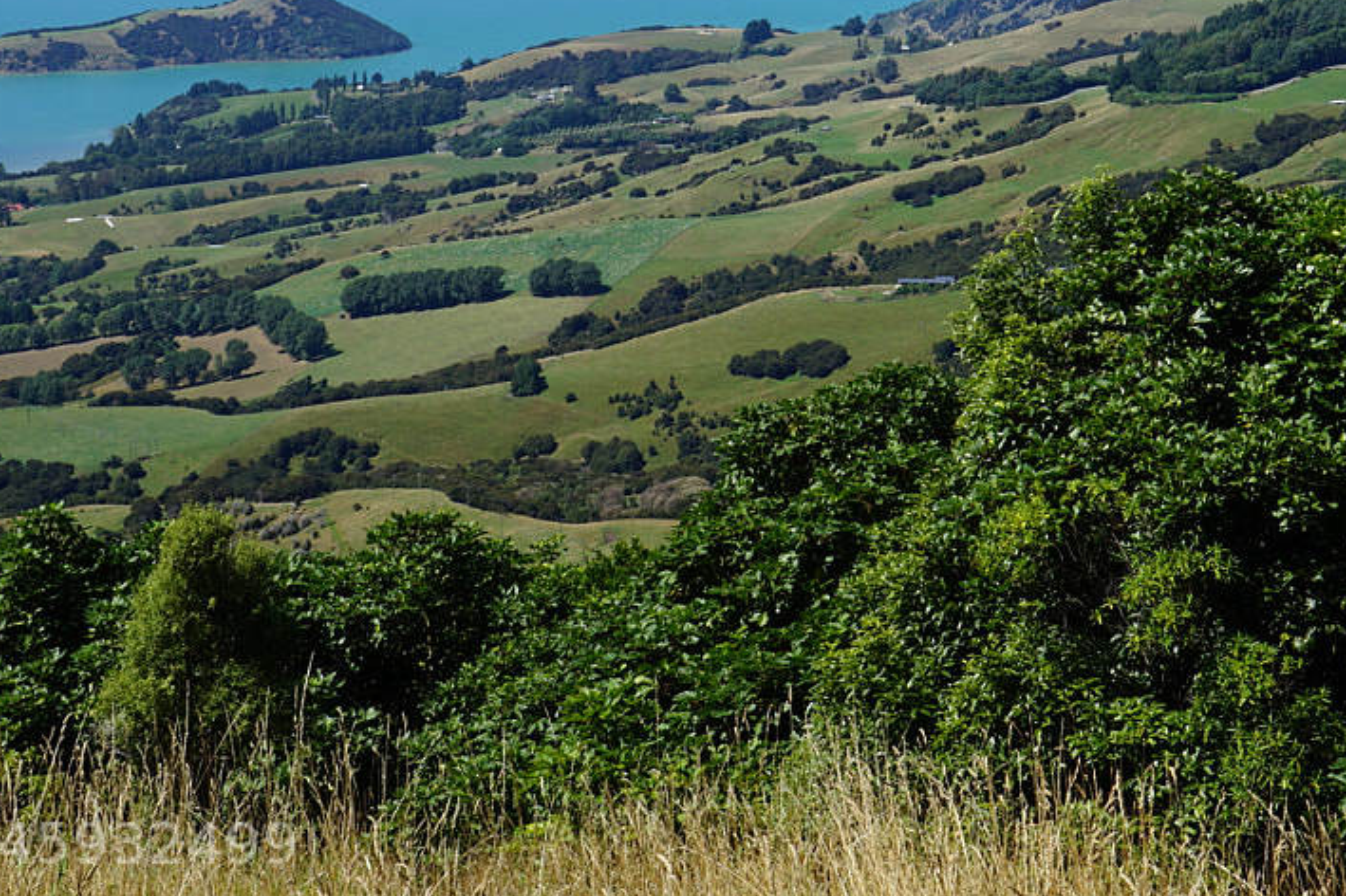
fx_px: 2952
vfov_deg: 16.9
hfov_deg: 25.6
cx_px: 822
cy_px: -19
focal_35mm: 79
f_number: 11
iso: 100
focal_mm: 35
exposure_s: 1/160
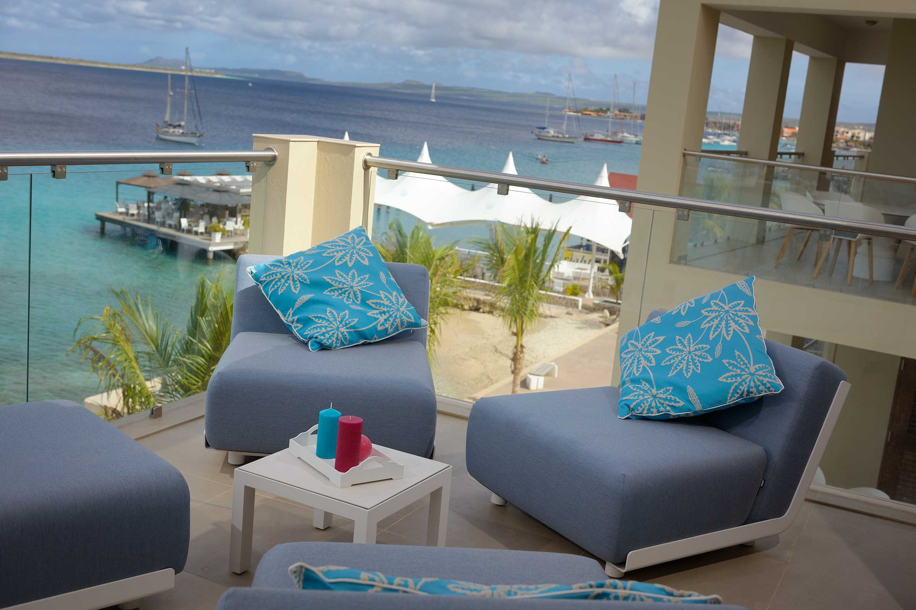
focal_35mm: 40
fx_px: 1018
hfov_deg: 48.5
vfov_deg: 33.4
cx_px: 458
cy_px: 305
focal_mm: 40
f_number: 5.6
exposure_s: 1/750
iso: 100
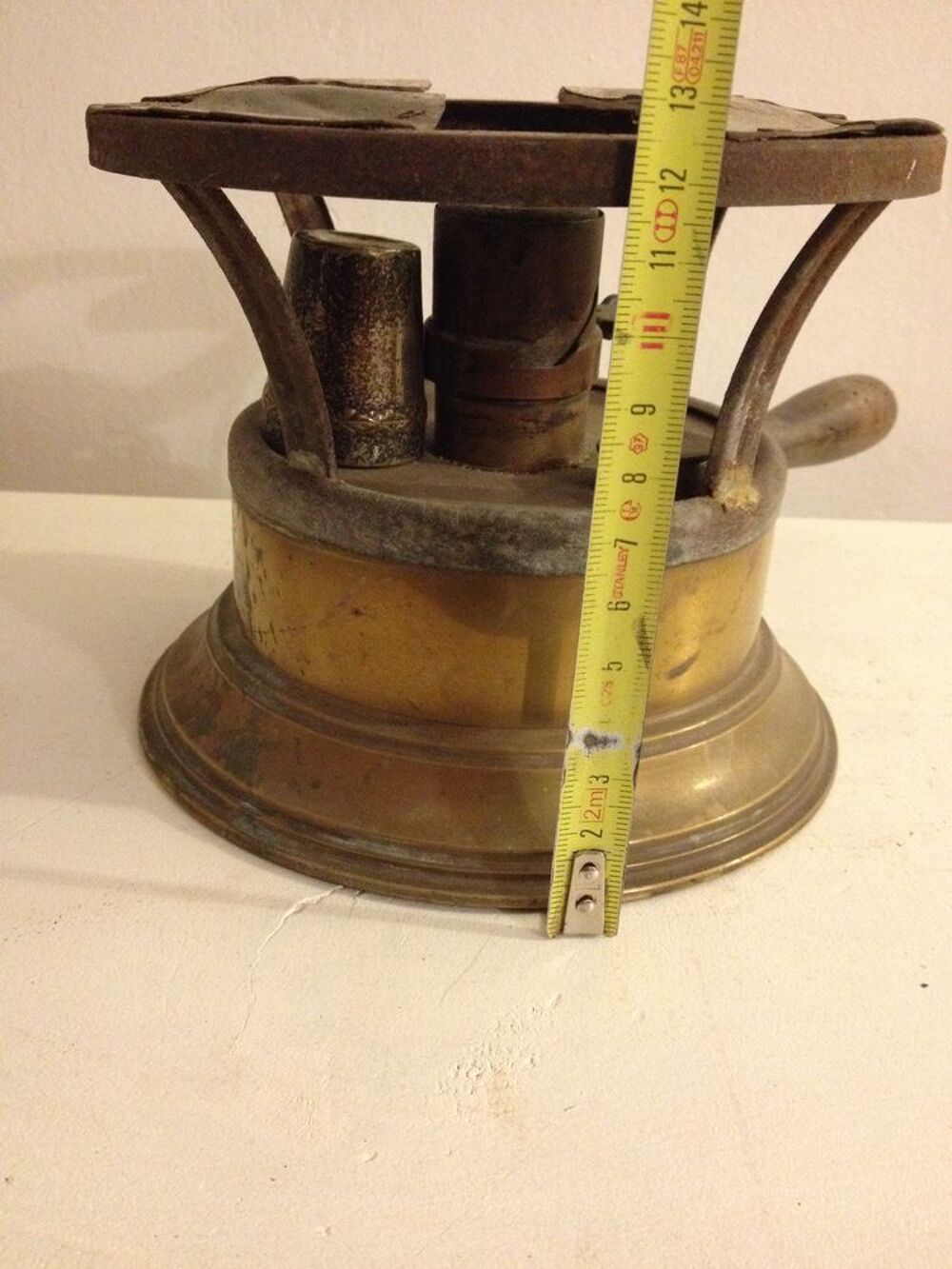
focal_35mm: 35
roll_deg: -4.8
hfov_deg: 40.7
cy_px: 634
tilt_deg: -23.6
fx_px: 1283
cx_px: 476
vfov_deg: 52.6
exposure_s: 1/15
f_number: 2.4
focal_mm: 4.28
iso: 500
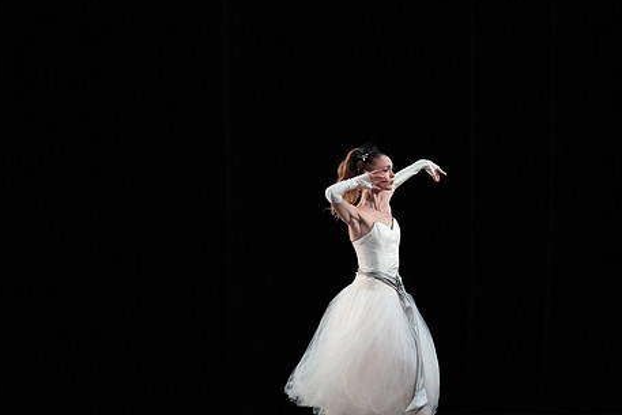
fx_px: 4390
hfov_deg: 8.1
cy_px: 244
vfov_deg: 5.4
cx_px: 376
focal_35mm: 254
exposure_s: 1/400
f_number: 5.6
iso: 16000
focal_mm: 200
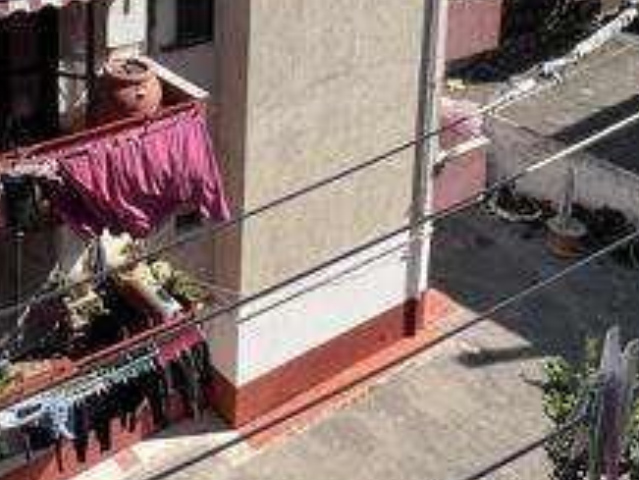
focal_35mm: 48
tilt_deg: -13.1
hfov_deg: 38.7
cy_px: -97
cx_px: 165
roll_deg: -1.1
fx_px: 887
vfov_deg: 26.8
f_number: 1.8
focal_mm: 1.57
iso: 32
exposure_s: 1/1248
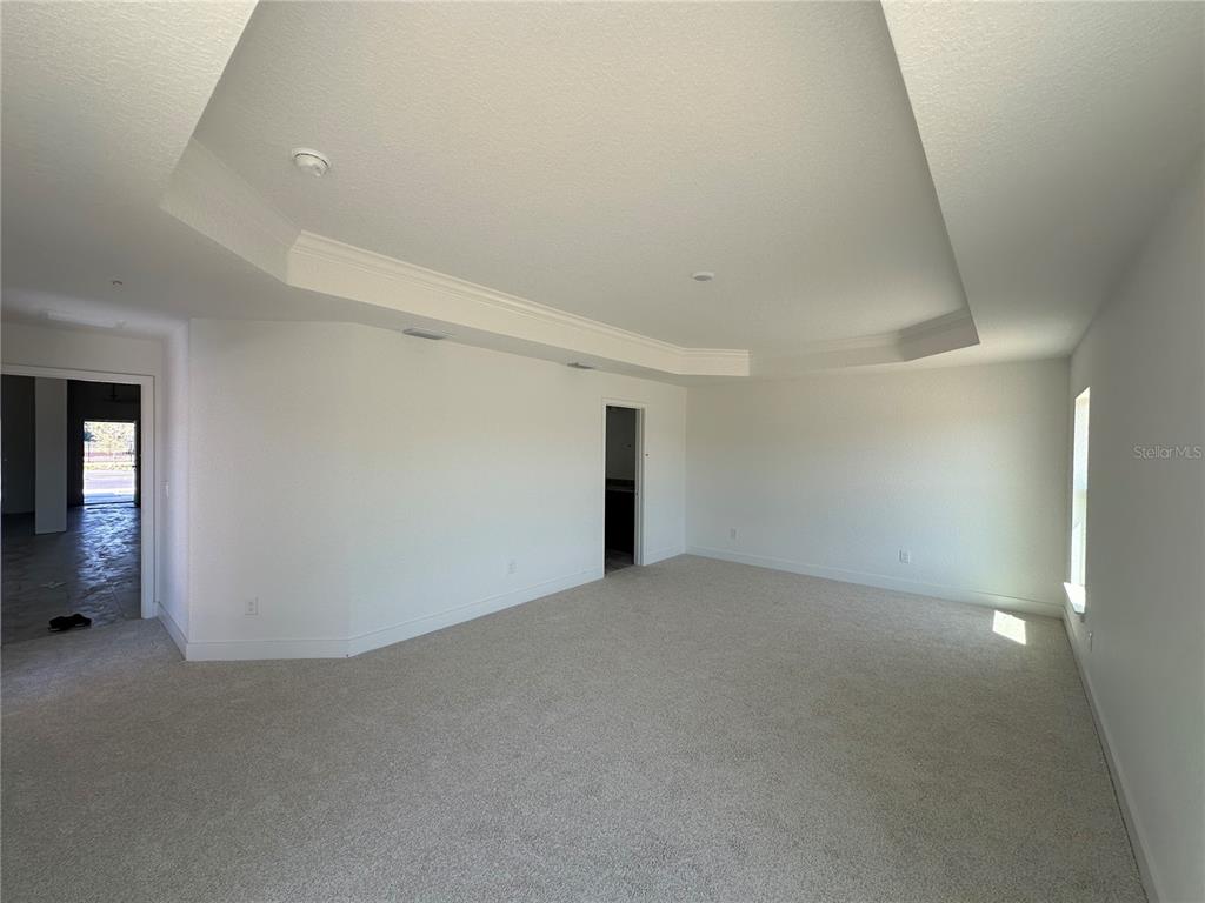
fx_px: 487
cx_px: 602
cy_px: 452
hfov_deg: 102.1
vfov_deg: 85.7
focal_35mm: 14
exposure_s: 1/233
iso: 40
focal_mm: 2.22
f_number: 2.2
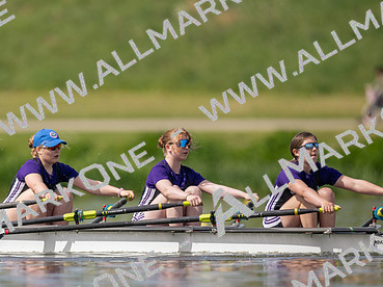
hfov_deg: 2.2
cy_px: 139
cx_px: 124
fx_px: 10037
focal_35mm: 908
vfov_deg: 1.6
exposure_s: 1/2500
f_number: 4
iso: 250
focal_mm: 600
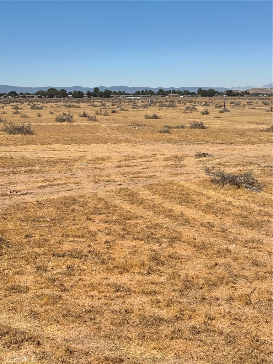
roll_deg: -0.4
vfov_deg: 39.7
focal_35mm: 48
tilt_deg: -10.1
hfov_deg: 30.3
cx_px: 136
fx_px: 505
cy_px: 182
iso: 64
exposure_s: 1/10526
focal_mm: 6.76
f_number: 1.78
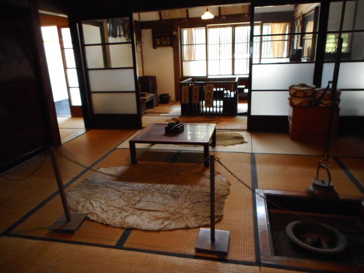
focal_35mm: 25
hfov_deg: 69.4
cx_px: 182
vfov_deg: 54.9
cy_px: 136
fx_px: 263
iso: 560
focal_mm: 4.5
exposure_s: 1/25
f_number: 3.7
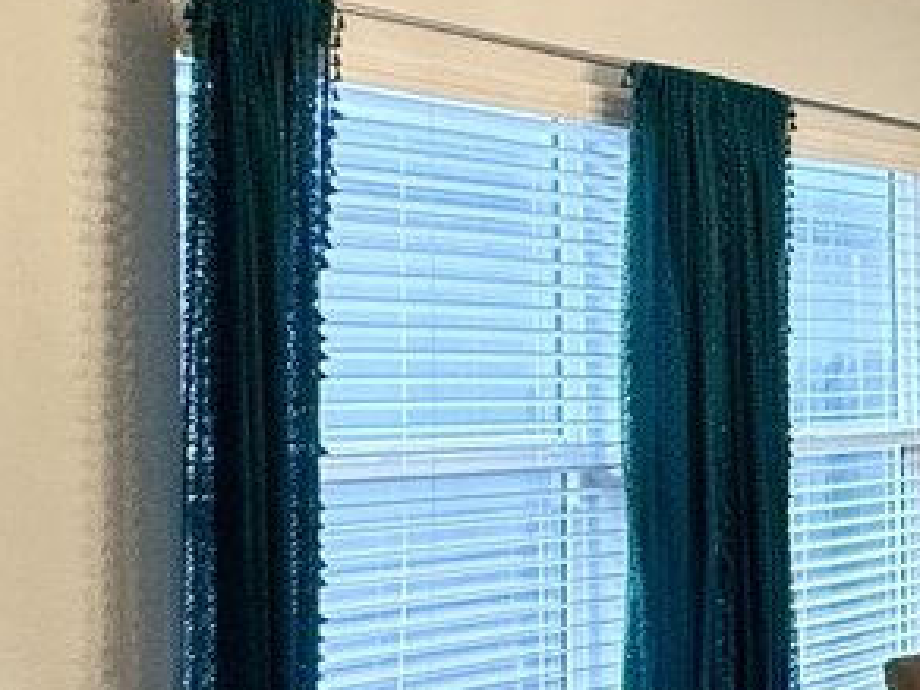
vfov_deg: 21.3
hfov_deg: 15.6
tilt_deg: +1.3
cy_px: 347
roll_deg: +0.2
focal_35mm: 69
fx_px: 1834
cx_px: 2158
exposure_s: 1/120
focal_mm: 2.22
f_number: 2.2
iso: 320
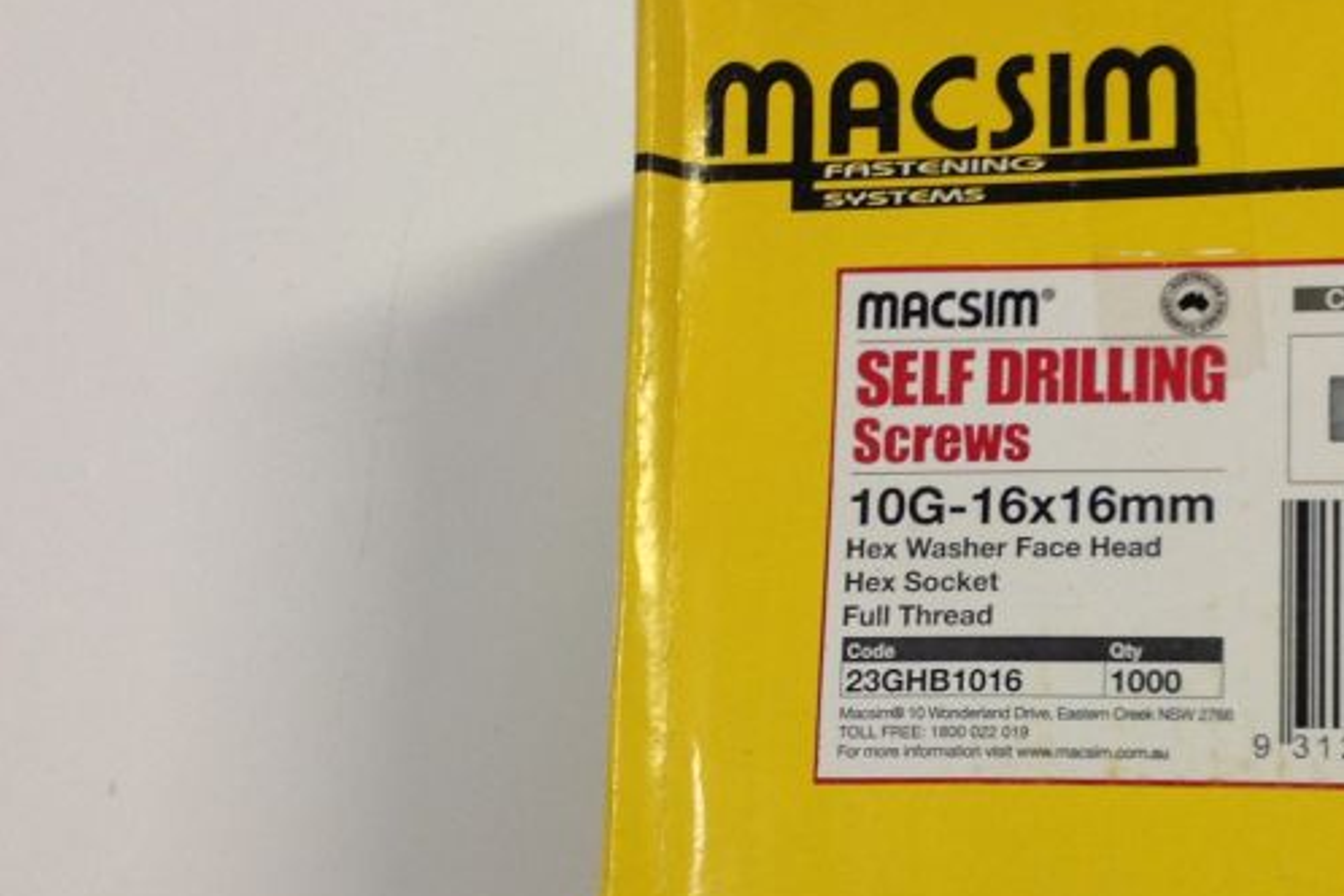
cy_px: 649
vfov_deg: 18.6
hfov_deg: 27.3
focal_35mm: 73
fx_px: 2725
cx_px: 1001
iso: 80
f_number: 2.4
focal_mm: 4.28
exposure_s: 1/17
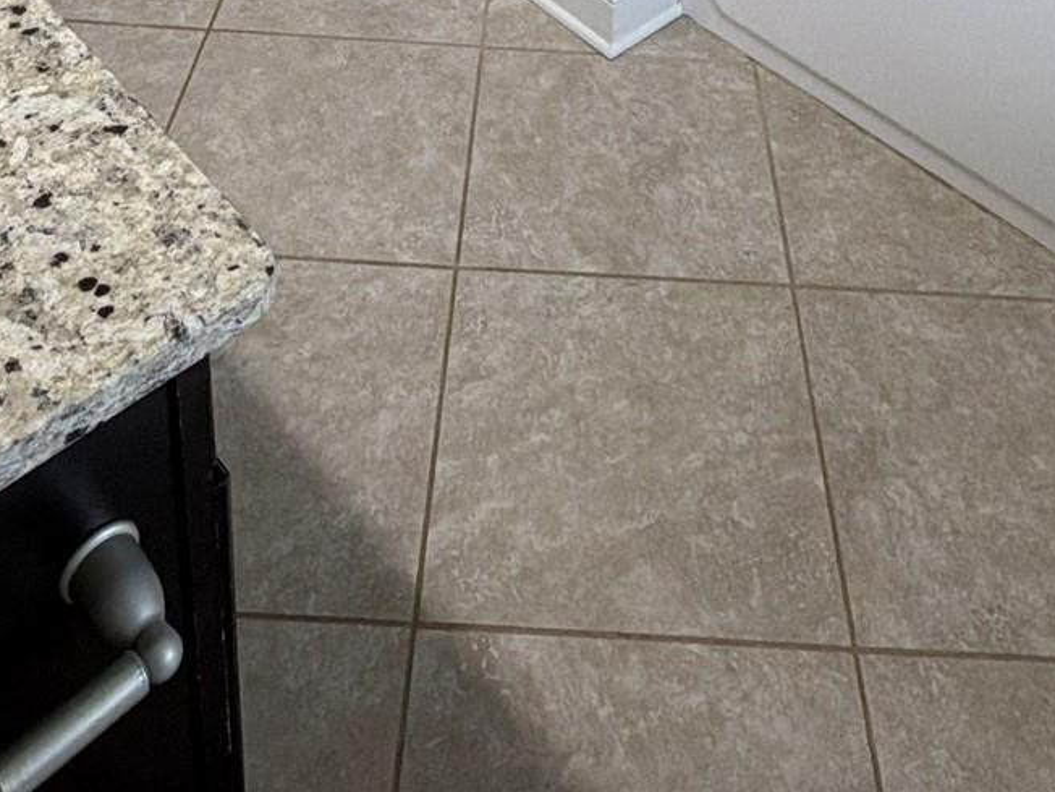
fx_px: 1341
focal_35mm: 44
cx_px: 581
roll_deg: -2.9
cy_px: -371
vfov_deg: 25.5
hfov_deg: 42.9
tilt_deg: -21.4
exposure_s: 1/121
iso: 160
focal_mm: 2.22
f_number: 2.2
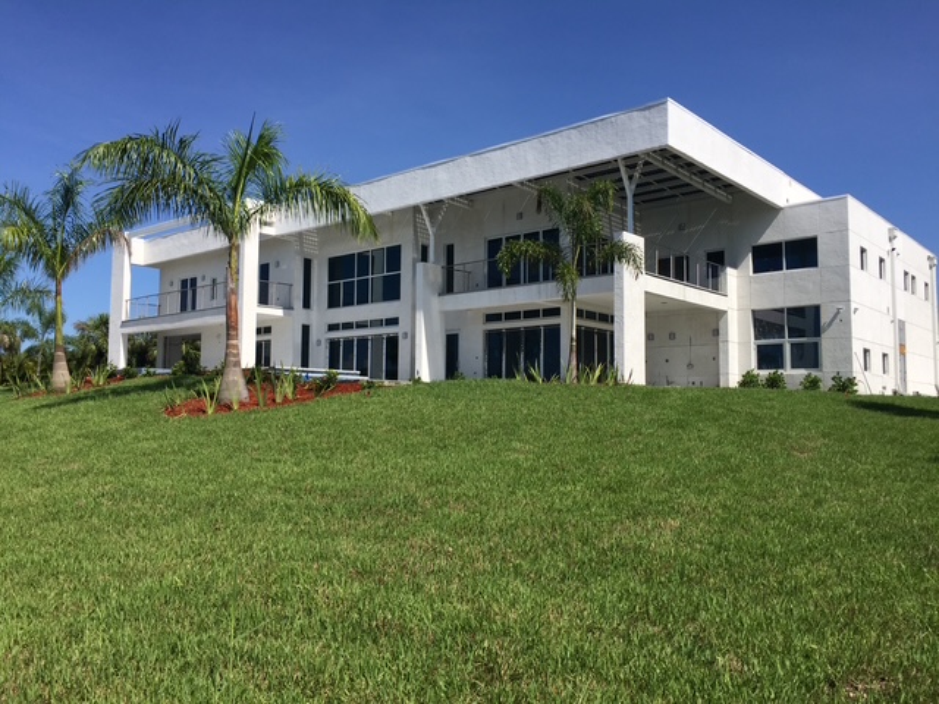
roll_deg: -1.8
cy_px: 352
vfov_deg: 48.2
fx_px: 787
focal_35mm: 29
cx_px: 470
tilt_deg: +4.1
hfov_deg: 61.7
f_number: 2.2
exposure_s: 1/2475
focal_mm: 4.15
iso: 32
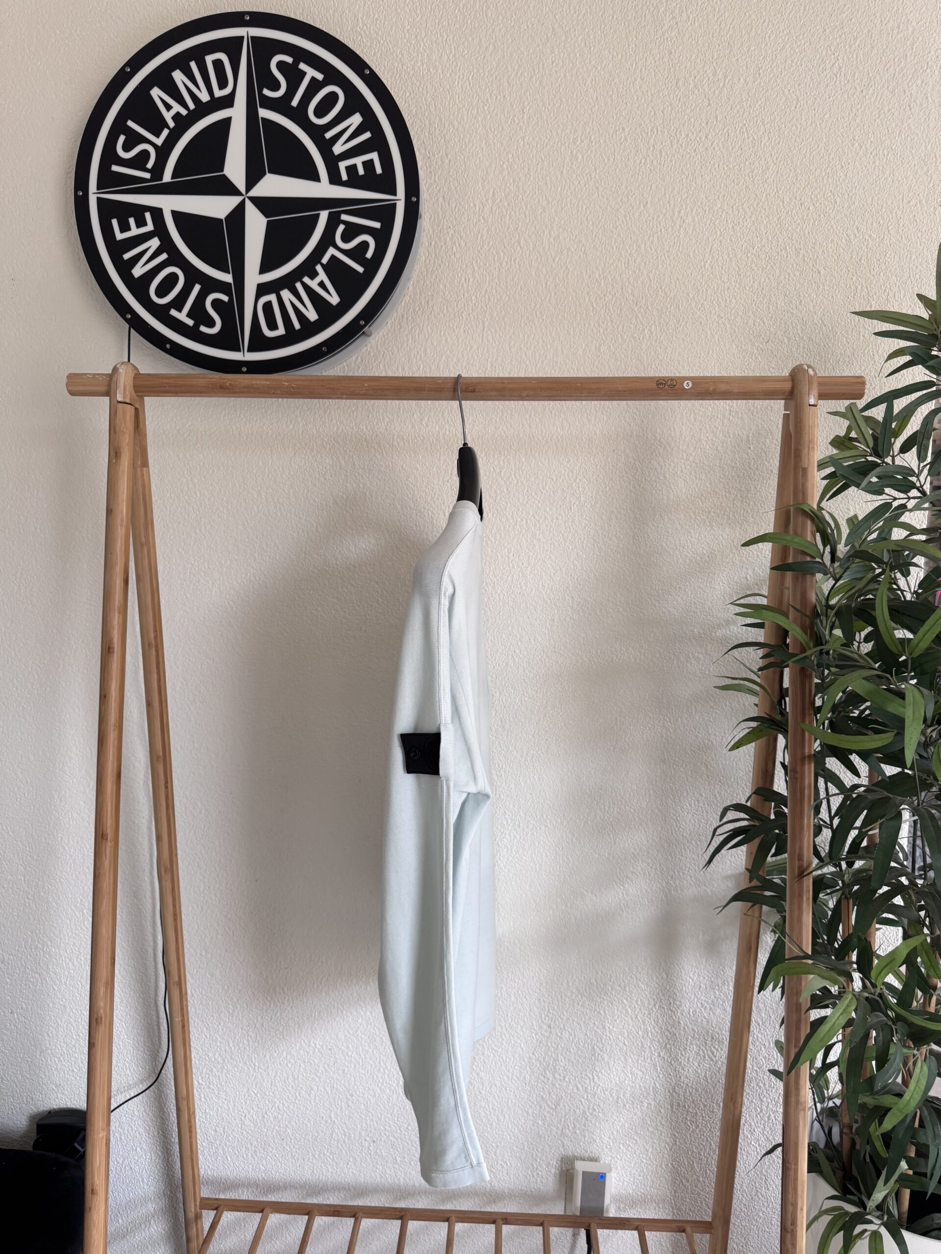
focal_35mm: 24
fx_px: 870
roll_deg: -0.9
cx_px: 470
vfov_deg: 71.6
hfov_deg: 56.8
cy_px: 627
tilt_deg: -3.6
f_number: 1.78
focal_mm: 6.76
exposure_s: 1/121
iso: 125
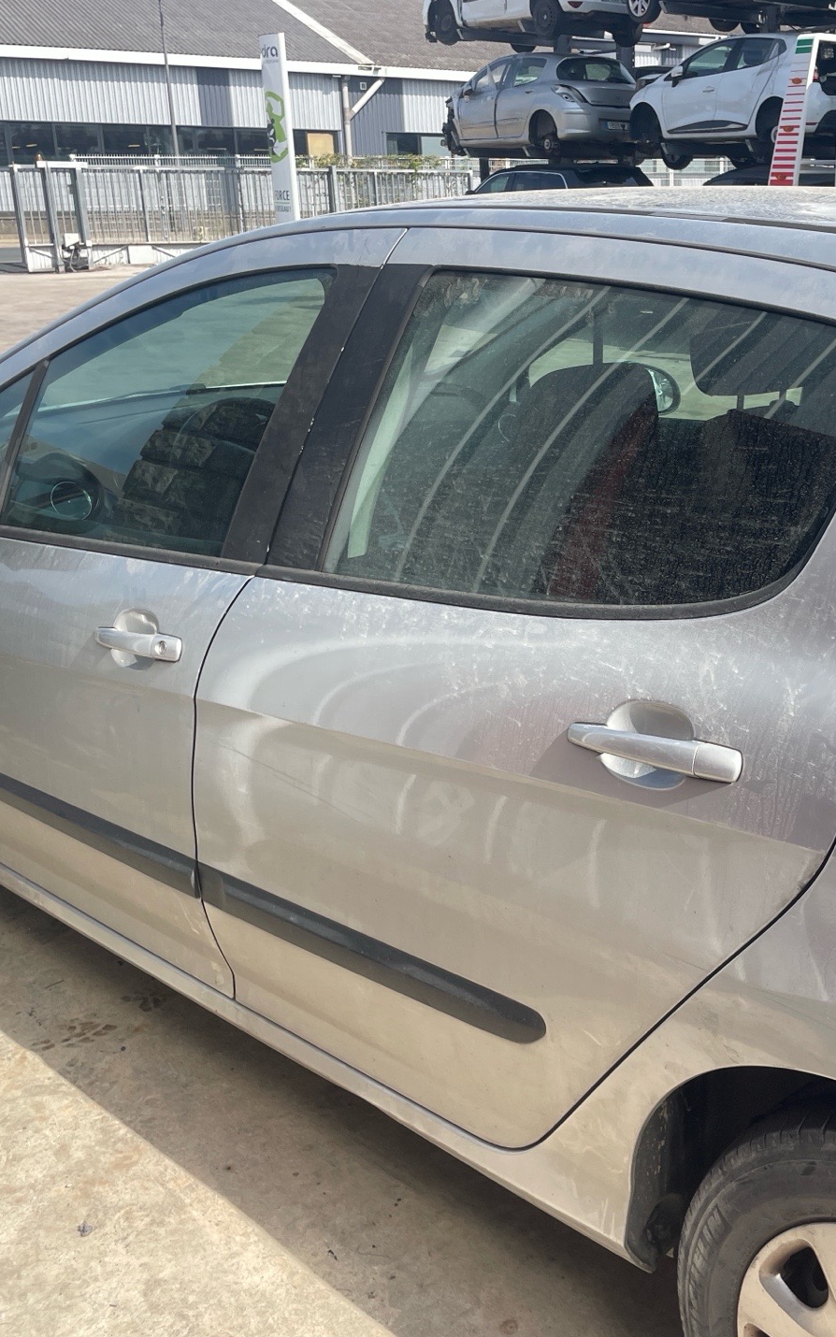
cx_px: 638
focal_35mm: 37
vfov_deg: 52.7
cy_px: 666
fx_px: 1349
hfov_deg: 33.7
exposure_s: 1/1208
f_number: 1.6
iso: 32
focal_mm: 4.2
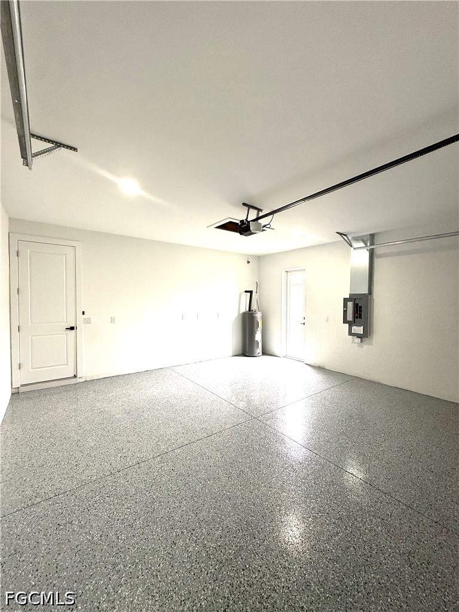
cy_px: 306
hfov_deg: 85.7
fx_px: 248
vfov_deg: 102.1
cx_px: 230
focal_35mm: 14
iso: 160
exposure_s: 1/99
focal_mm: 2.22
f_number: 2.2
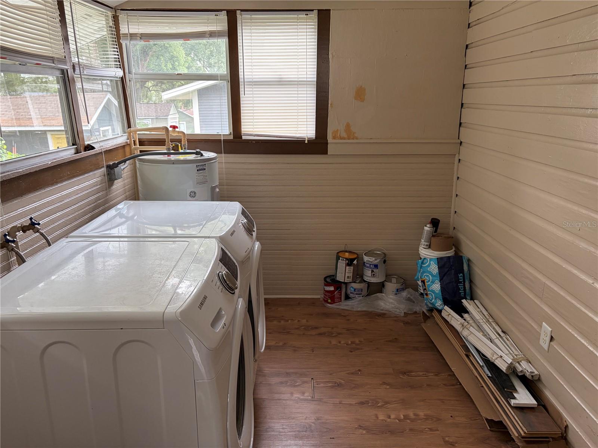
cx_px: 299
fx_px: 449
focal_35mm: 26
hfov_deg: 67.3
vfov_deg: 53.1
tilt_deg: -15.1
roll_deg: +1.7
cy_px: 224
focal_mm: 5.96
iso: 125
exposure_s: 1/121
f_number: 1.6
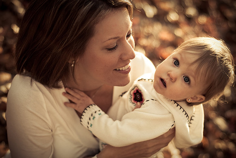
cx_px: 118
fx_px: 492
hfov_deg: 27.0
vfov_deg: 18.2
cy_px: 79
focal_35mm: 75
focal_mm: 50
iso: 160
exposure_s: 1/640
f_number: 2
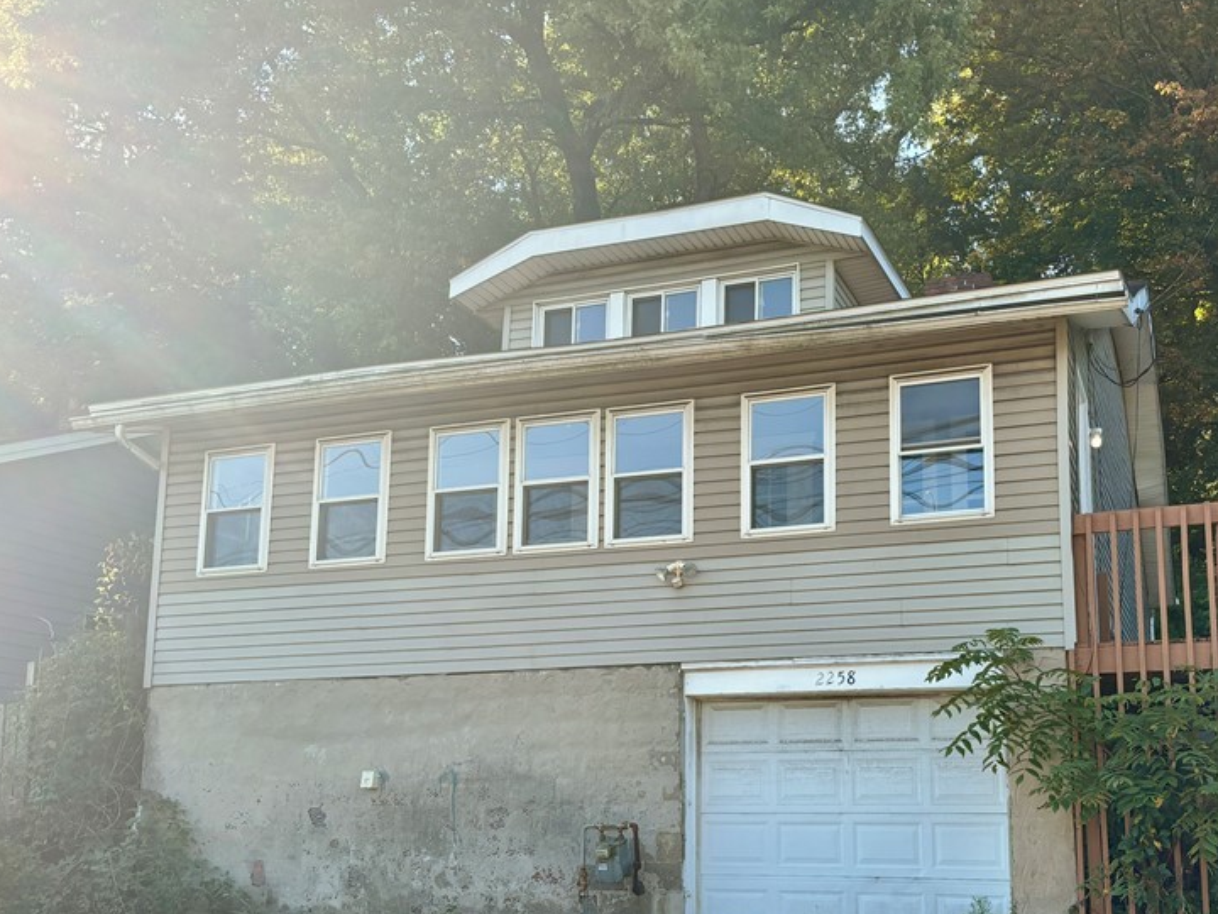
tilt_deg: +10.1
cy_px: 603
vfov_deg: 38.3
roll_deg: -0.7
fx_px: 1302
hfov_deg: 49.5
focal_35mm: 37
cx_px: 776
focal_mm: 5.96
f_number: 1.6
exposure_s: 1/978
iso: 50
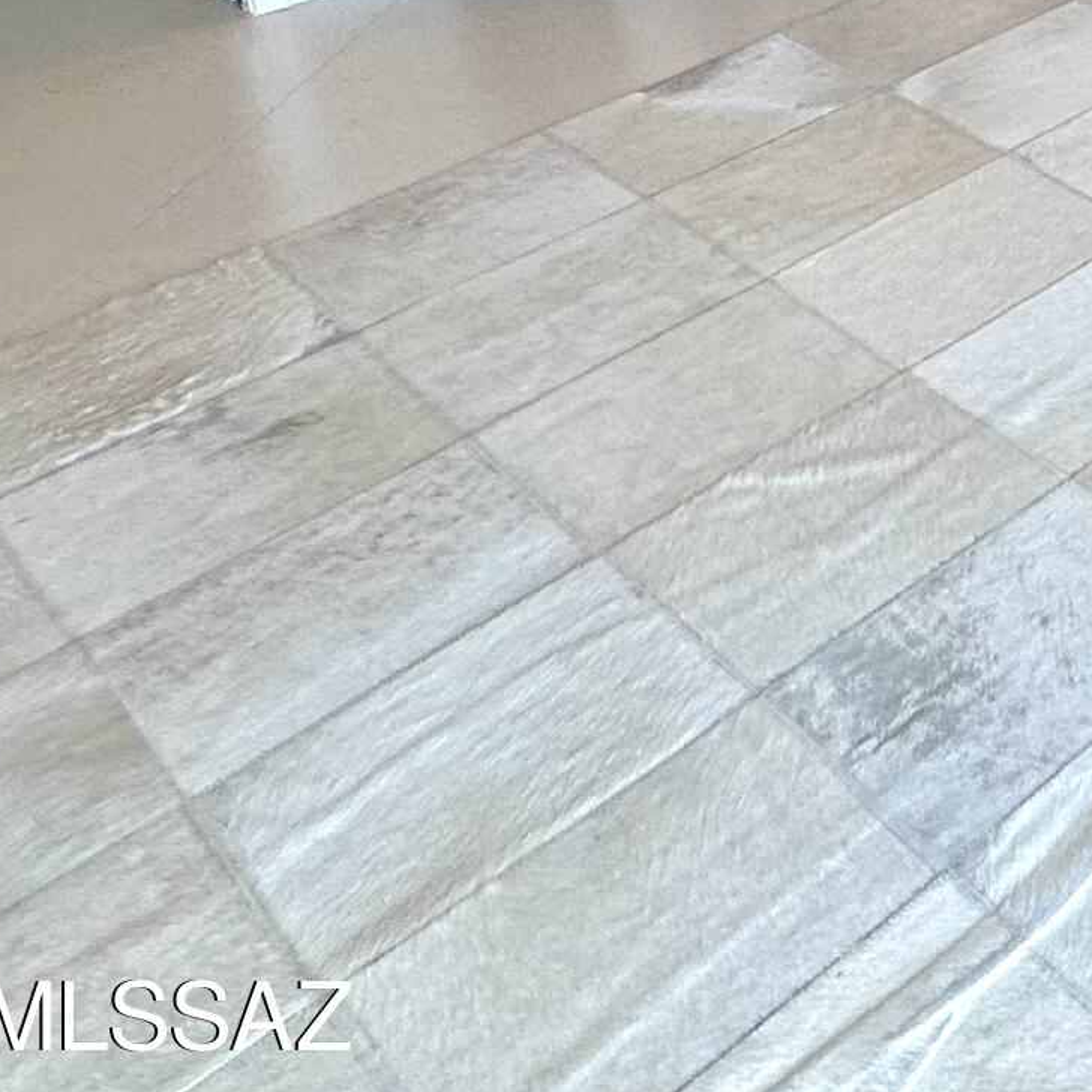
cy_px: -516
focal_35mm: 51
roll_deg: +0.7
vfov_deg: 25.6
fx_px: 1820
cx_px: 1914
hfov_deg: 22.1
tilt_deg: -12.4
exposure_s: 1/120
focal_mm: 2.22
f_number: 2.2
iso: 125
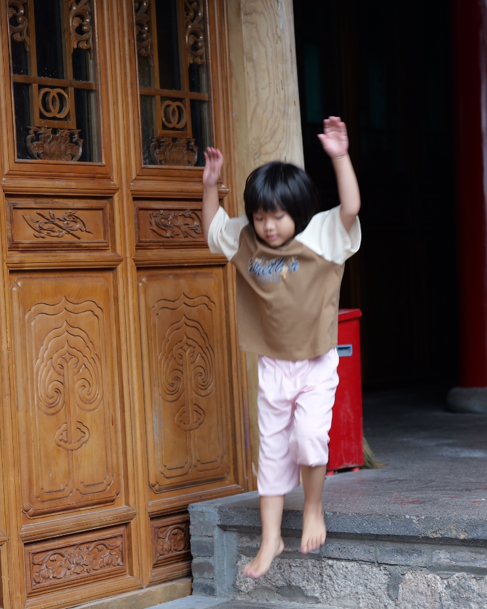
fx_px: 1748
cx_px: 279
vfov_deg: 19.8
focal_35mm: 97
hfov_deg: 15.9
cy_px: 317
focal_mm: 60
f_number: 2.8
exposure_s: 1/125
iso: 100
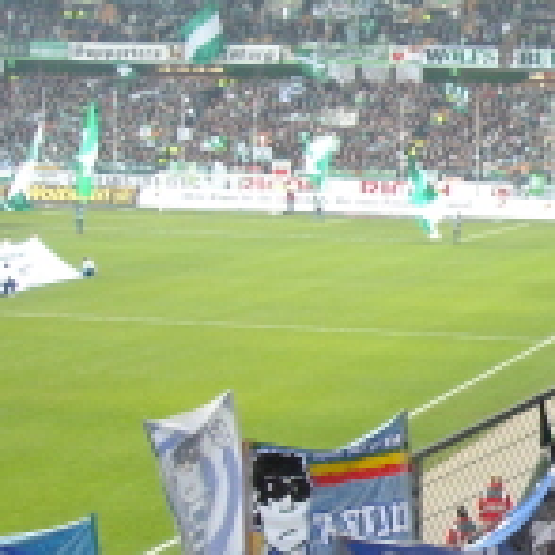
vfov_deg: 16.6
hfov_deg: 15.3
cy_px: 345
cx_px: 846
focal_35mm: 105
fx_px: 1905
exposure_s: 1/60
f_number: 2.8
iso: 147
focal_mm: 5.7
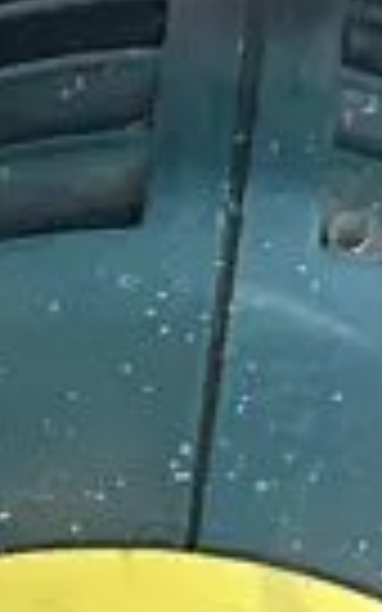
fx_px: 3198
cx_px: -18
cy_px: 1066
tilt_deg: -58.4
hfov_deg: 6.8
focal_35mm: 192
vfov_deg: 10.3
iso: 250
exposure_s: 1/50
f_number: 1.78
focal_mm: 6.86
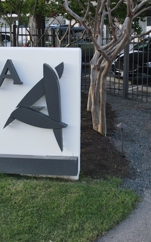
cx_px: 94
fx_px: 349
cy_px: 98
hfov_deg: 24.4
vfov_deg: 38.1
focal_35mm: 53
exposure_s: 1/80
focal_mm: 4.5
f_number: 2.8
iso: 100
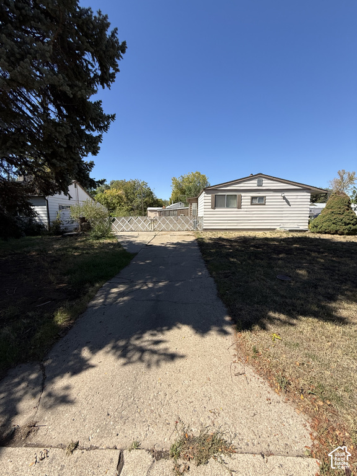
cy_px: 238
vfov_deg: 102.1
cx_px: 178
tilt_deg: -6.4
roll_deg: -0.1
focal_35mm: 14
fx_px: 193
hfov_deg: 85.7
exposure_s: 1/1368
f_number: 2.2
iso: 50
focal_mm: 2.22
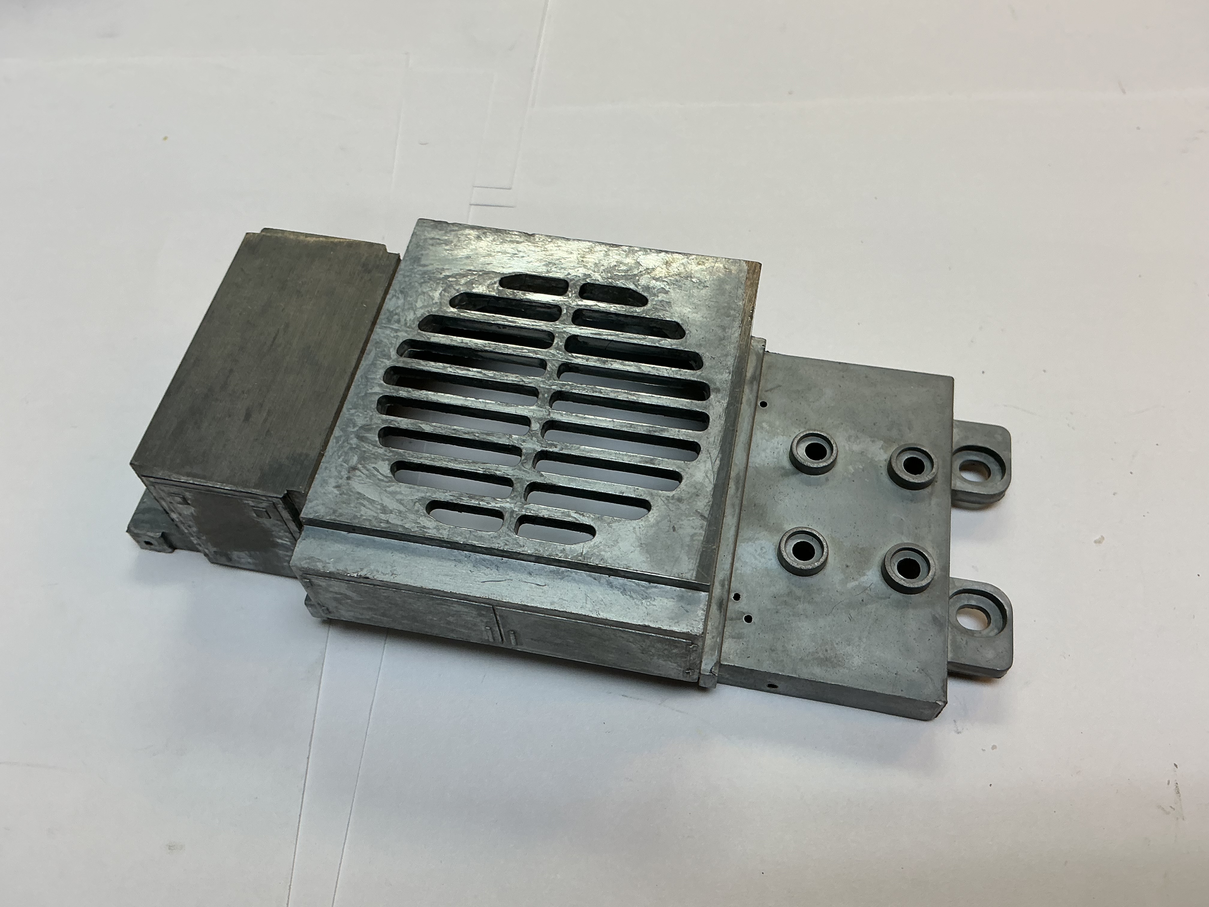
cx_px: 604
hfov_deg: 61.7
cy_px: 454
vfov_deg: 48.2
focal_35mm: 29
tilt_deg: -60.4
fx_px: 1013
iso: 25
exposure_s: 1/100
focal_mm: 3
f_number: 1.8
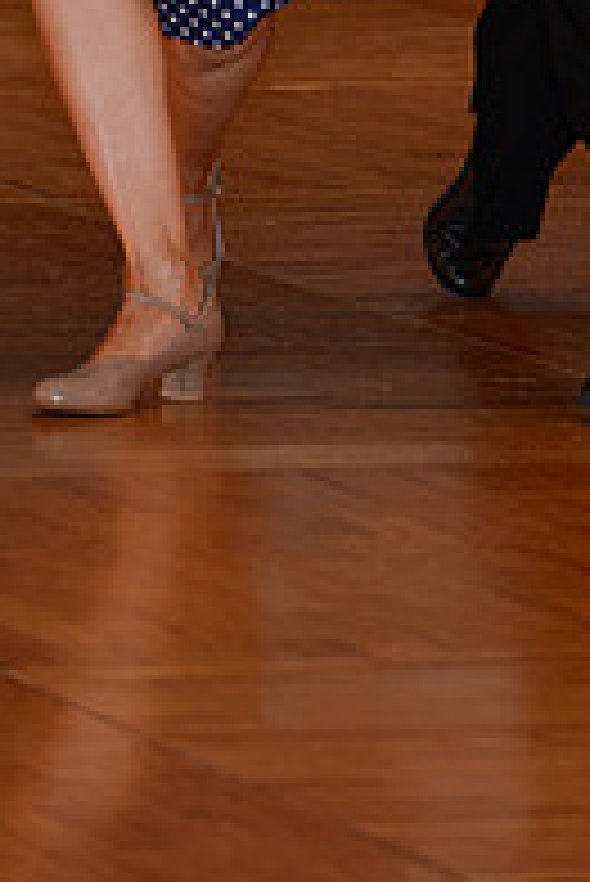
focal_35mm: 593
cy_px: -306
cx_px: 399
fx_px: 14551
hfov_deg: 2.3
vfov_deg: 3.5
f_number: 4.5
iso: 1000
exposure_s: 1/250
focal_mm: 200
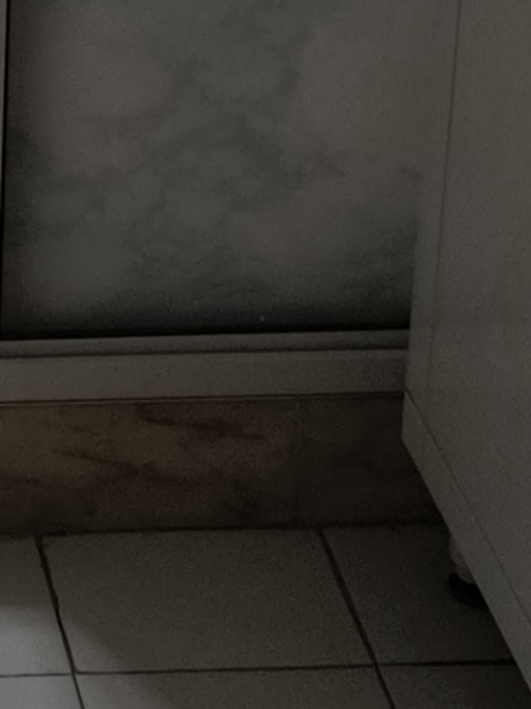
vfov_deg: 12.9
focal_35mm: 141
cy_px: -487
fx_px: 2887
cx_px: -470
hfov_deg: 9.9
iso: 500
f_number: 1.65
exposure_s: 1/100
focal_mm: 6.14
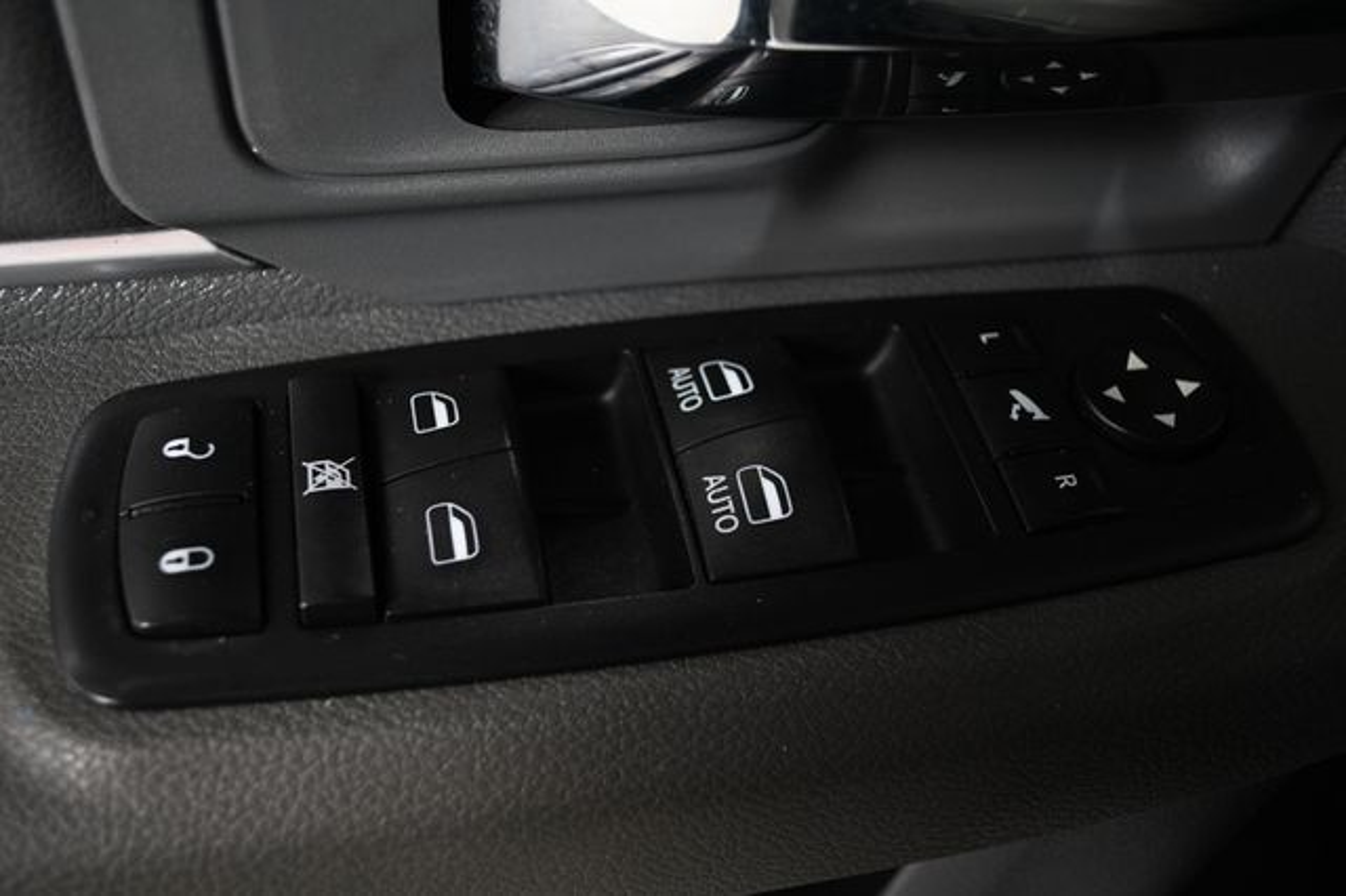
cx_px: 673
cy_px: 448
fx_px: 1457
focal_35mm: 39
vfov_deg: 34.2
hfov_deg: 49.6
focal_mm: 26
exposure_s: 1/160
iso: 100
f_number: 4.2
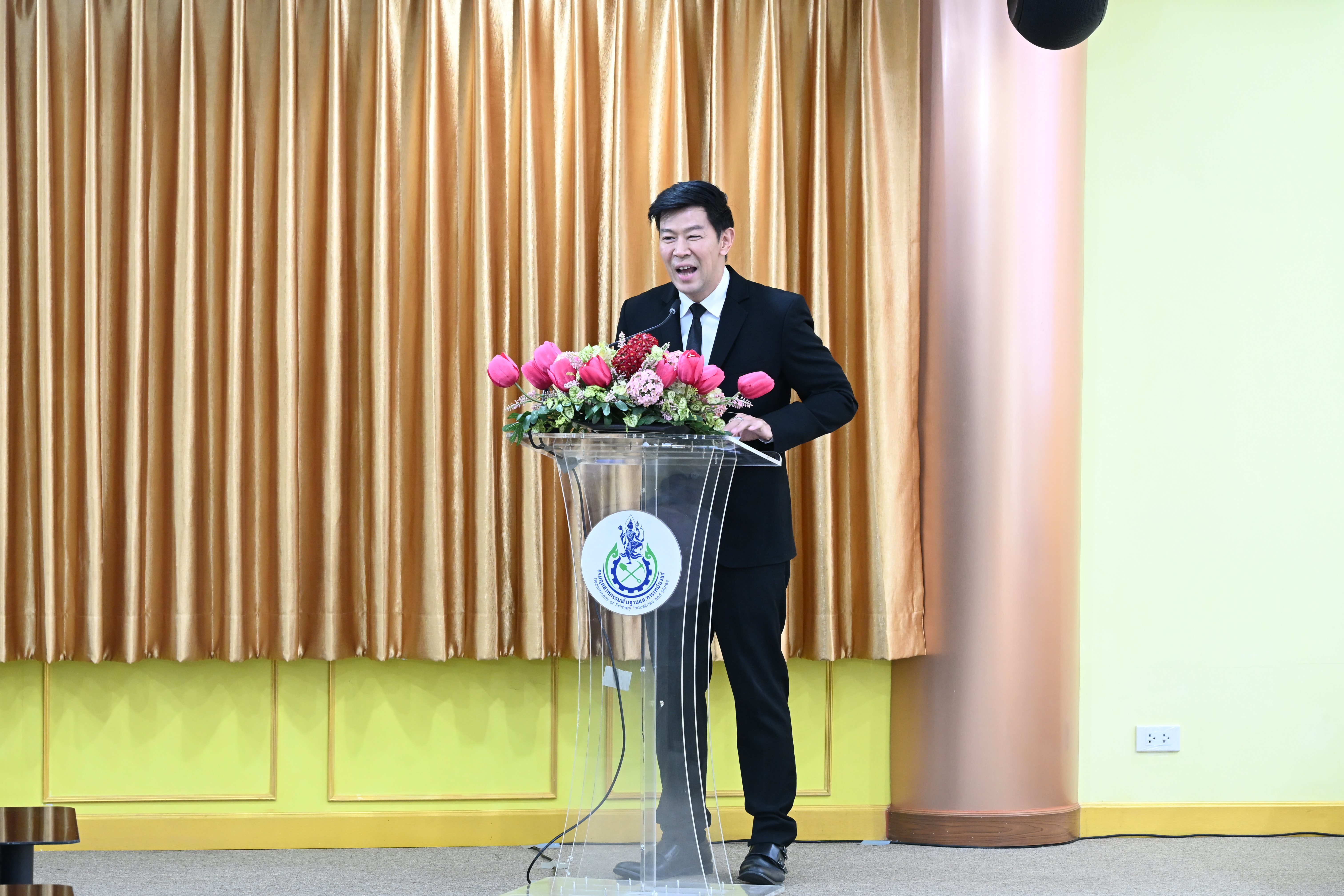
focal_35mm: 120
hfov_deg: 17.1
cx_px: 672
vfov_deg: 11.4
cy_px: 448
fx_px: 4480
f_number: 9
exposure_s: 1/20
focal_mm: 120
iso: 3200
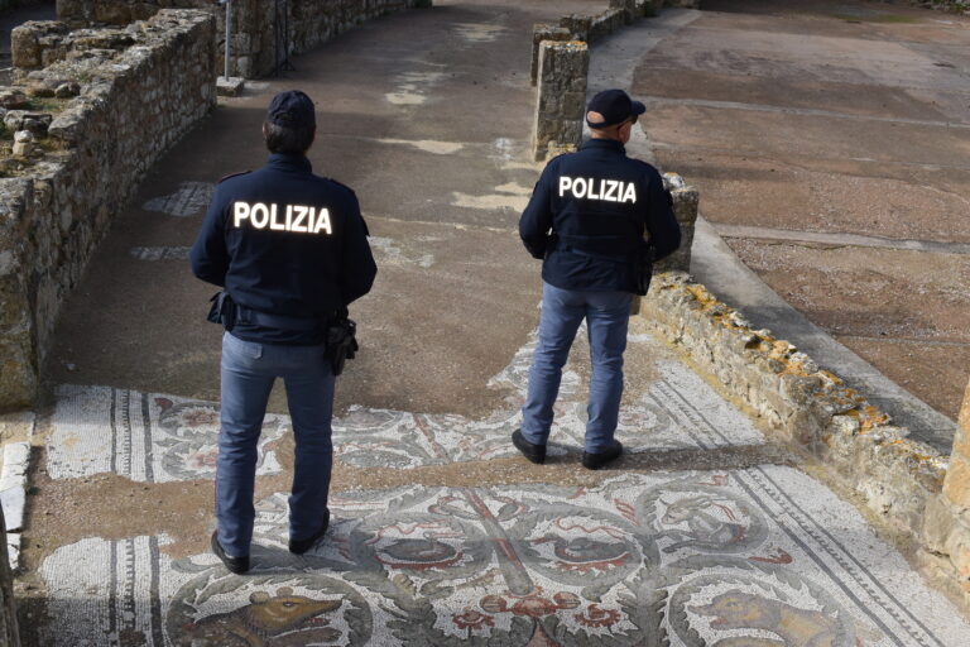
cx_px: 485
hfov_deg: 46.4
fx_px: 1132
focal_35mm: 42
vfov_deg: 31.9
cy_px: 324
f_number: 10
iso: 100
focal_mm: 28
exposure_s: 1/200
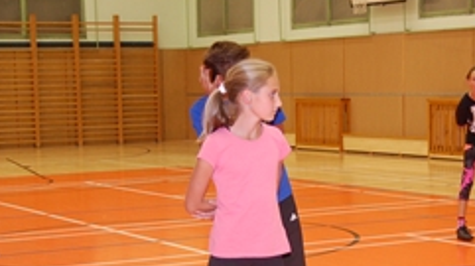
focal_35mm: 101
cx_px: 307
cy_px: 227
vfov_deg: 11.9
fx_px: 1272
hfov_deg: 21.1
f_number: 4.5
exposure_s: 1/60
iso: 640
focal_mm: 31
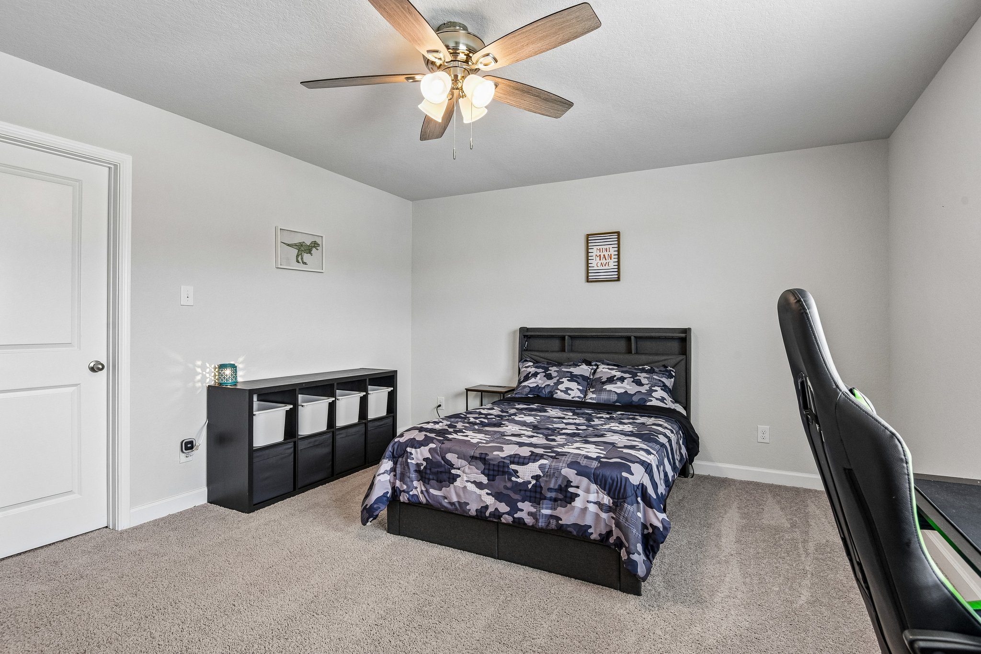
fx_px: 490
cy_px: 327
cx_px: 490
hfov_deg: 90.0
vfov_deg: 67.4
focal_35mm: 18
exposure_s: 1/20
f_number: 8
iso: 1000
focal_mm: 18
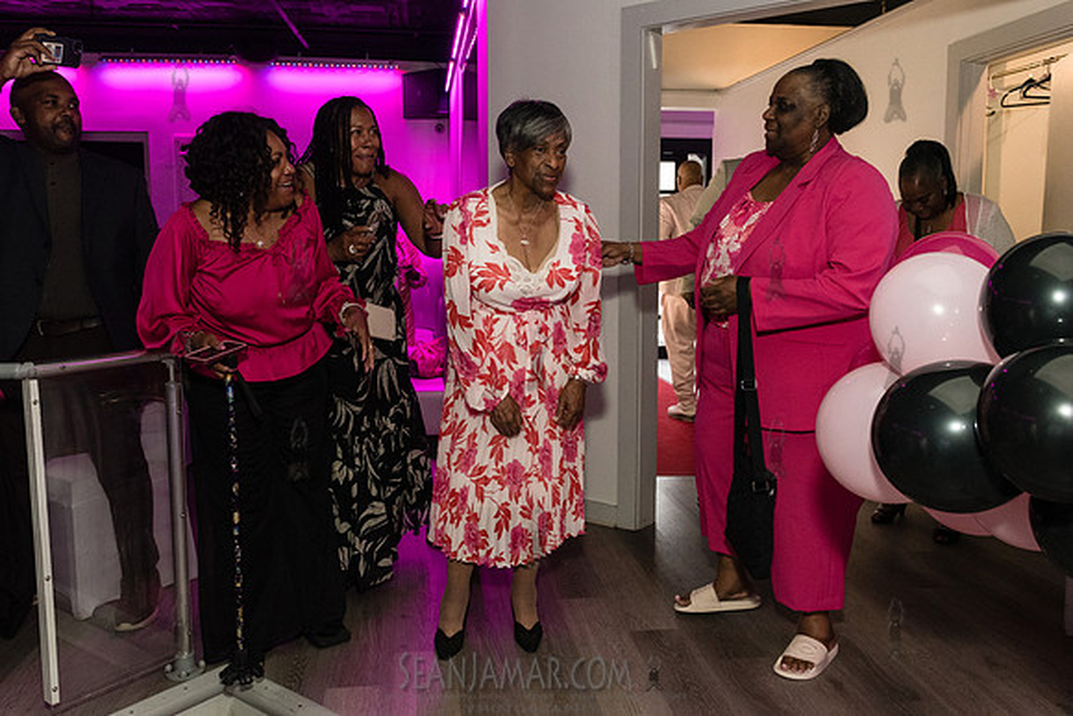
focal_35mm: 29
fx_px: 859
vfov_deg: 45.2
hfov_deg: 63.9
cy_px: 324
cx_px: 523
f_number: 4.5
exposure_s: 1/200
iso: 4000
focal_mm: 26
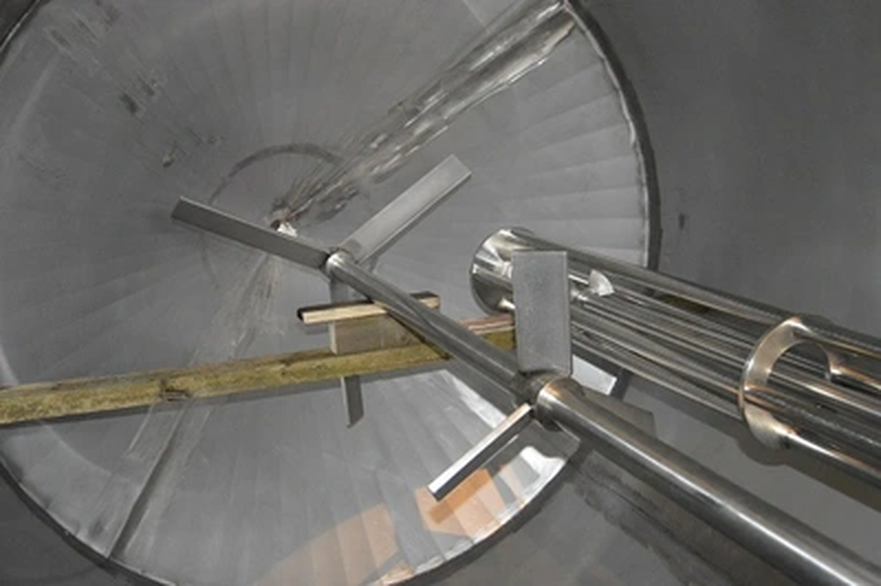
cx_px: 440
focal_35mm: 34
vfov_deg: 38.3
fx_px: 844
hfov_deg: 55.1
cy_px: 293
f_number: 3.8
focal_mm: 23
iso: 3200
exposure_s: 1/60
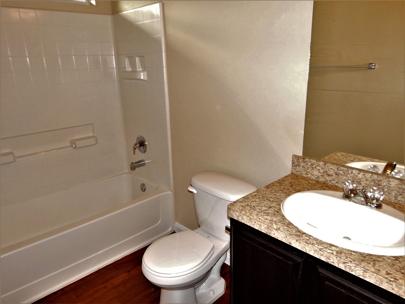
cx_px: 202
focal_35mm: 25
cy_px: 152
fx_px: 292
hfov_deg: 69.4
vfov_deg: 54.9
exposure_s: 1/30
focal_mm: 4.5
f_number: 3.1
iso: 200
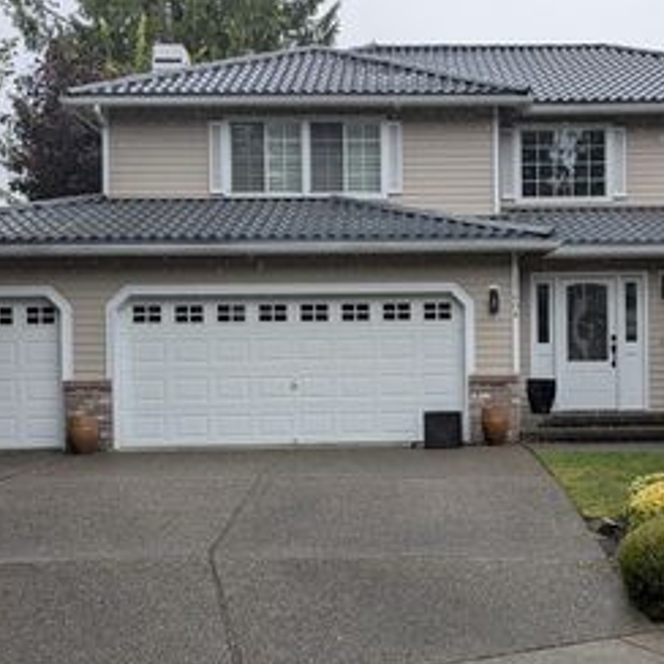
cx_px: 430
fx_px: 1063
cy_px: 374
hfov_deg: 34.4
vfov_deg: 34.6
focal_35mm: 49
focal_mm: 4.38
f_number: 1.73
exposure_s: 1/1299
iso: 58
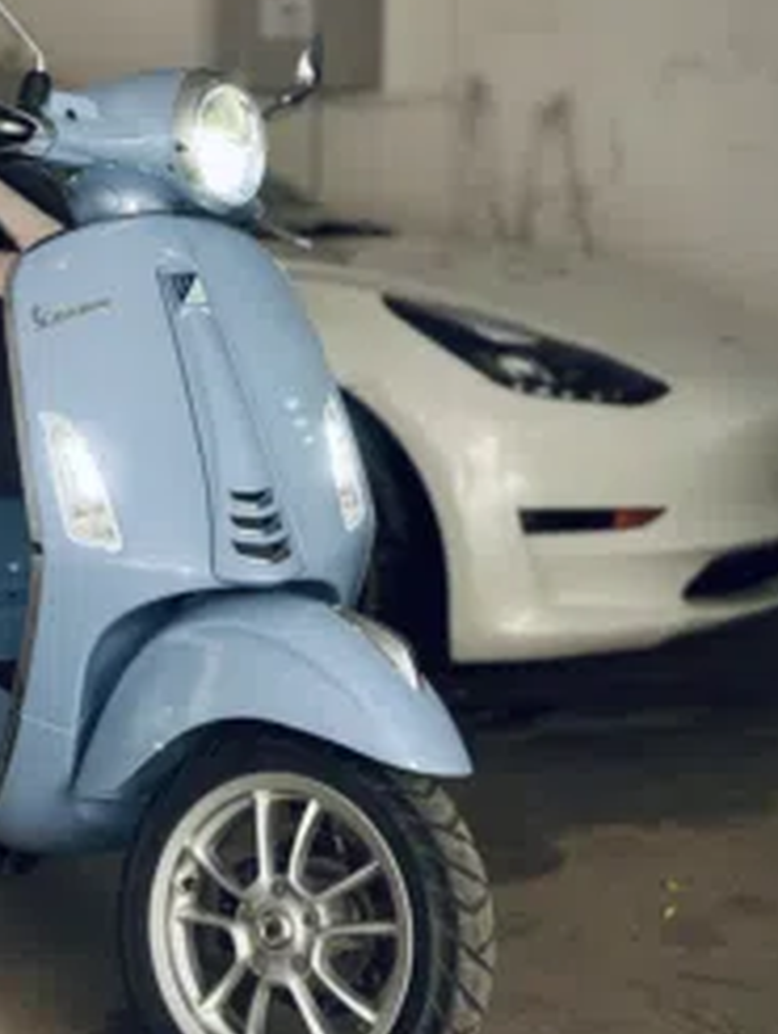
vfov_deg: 25.0
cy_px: 437
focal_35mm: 78
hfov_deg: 18.8
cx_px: 181
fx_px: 2333
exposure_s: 1/40
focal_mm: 6.86
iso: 640
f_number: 1.78
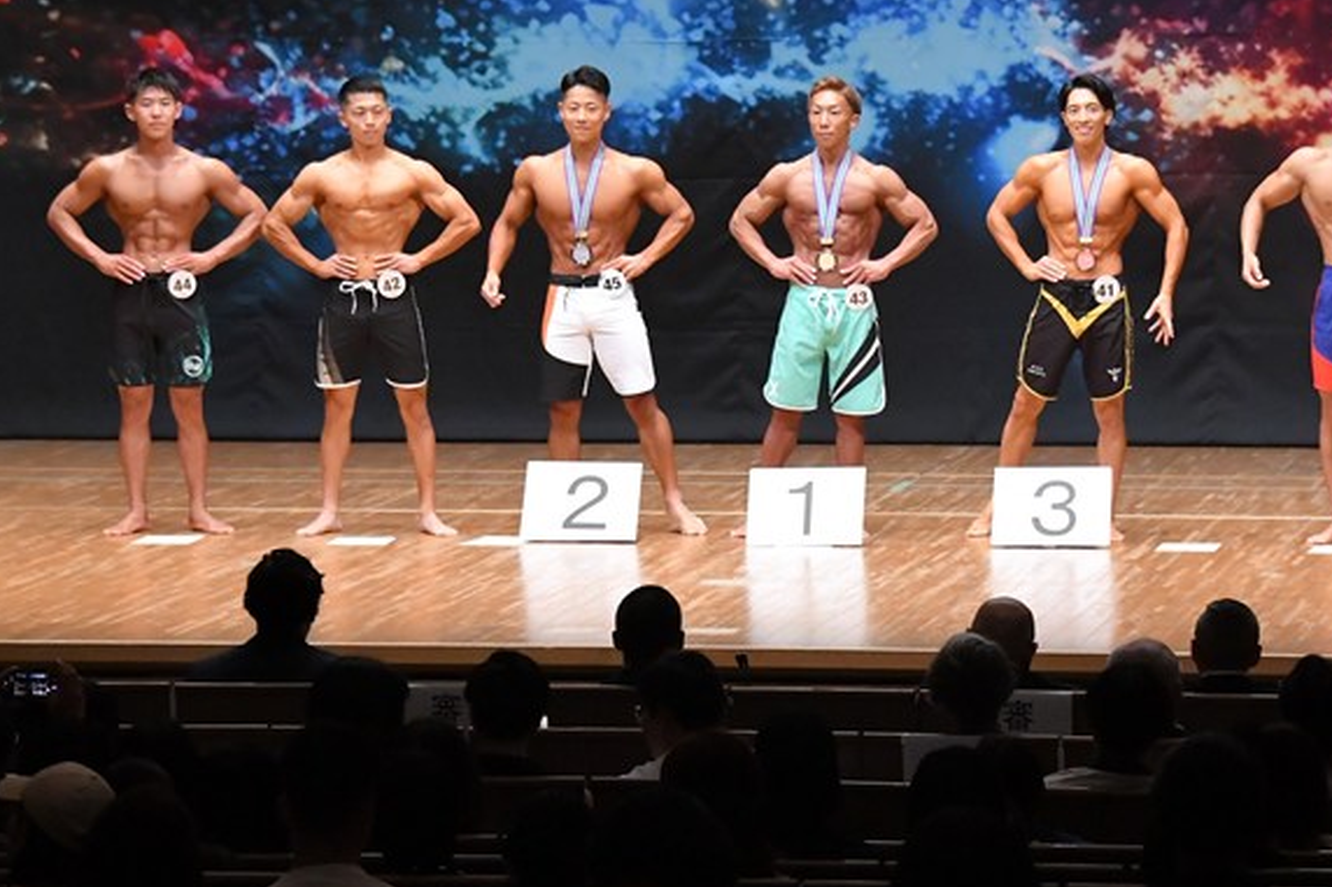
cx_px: 816
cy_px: 331
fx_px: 6362
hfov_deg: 11.9
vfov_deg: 8.0
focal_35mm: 172
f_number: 5.6
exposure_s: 1/400
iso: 8000
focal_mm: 85
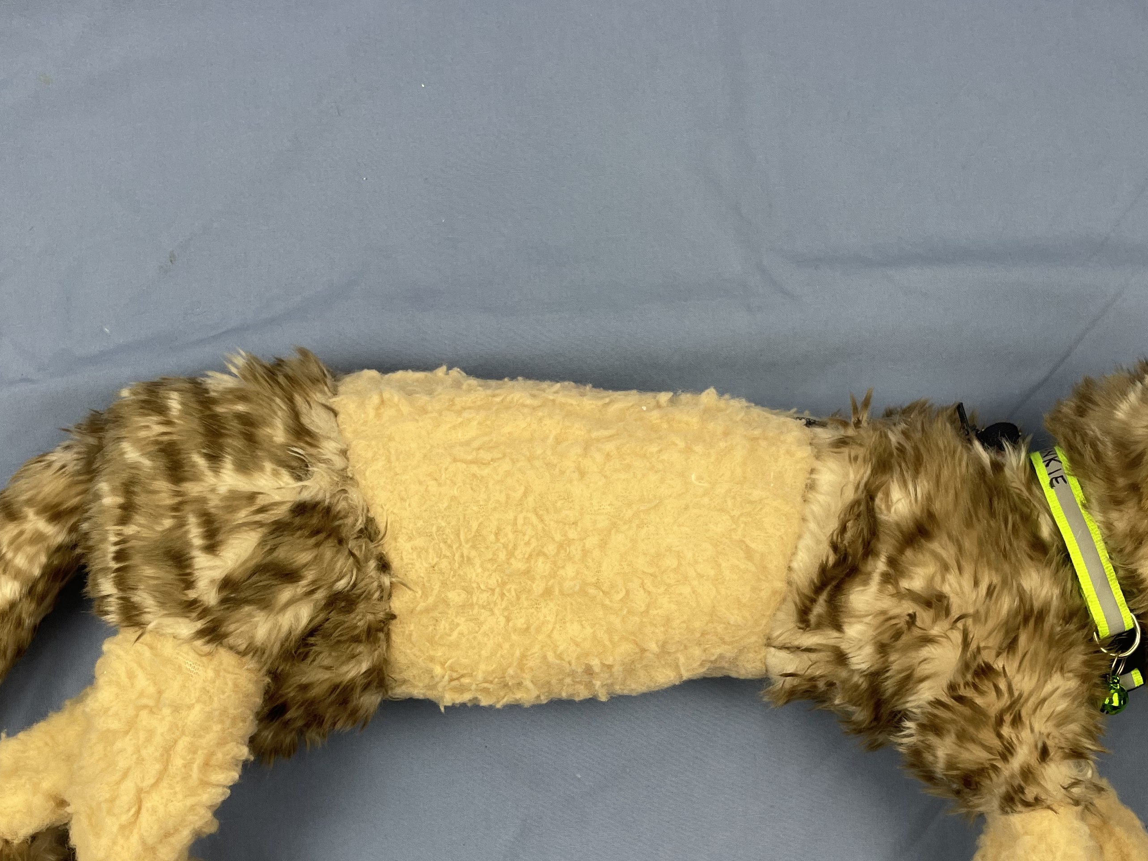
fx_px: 1360
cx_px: 603
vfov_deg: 34.3
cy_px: 656
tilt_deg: -85.9
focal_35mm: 41
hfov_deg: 45.8
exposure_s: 1/184
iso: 32
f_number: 1.6
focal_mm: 4.2
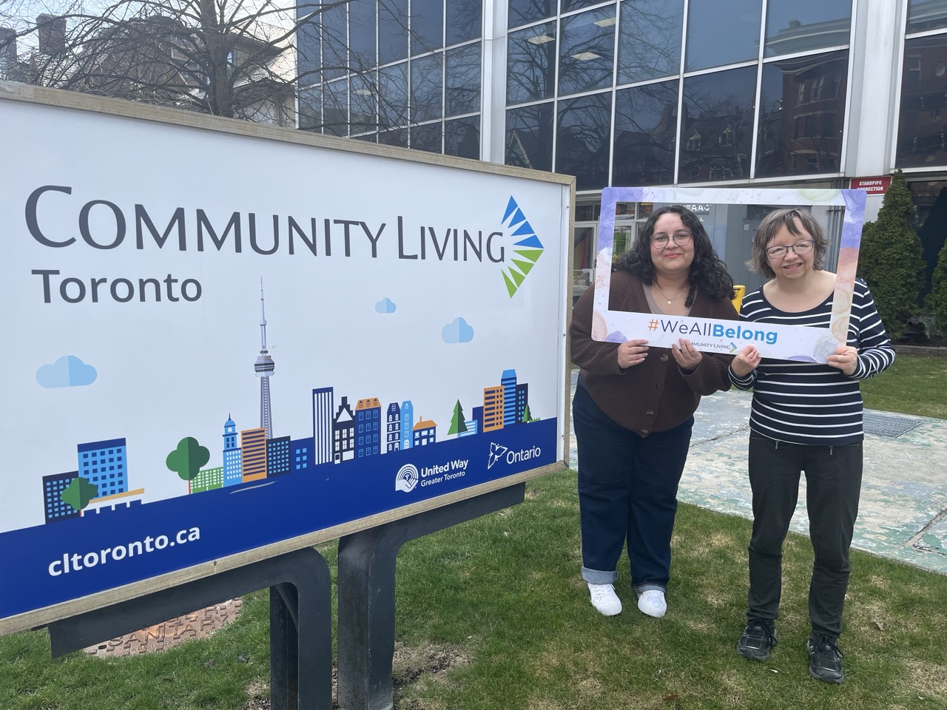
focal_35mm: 26
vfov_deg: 53.1
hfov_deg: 67.3
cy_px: 355
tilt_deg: -7.6
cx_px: 474
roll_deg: -0.7
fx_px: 711
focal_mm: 5.1
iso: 50
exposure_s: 1/913
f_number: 1.6
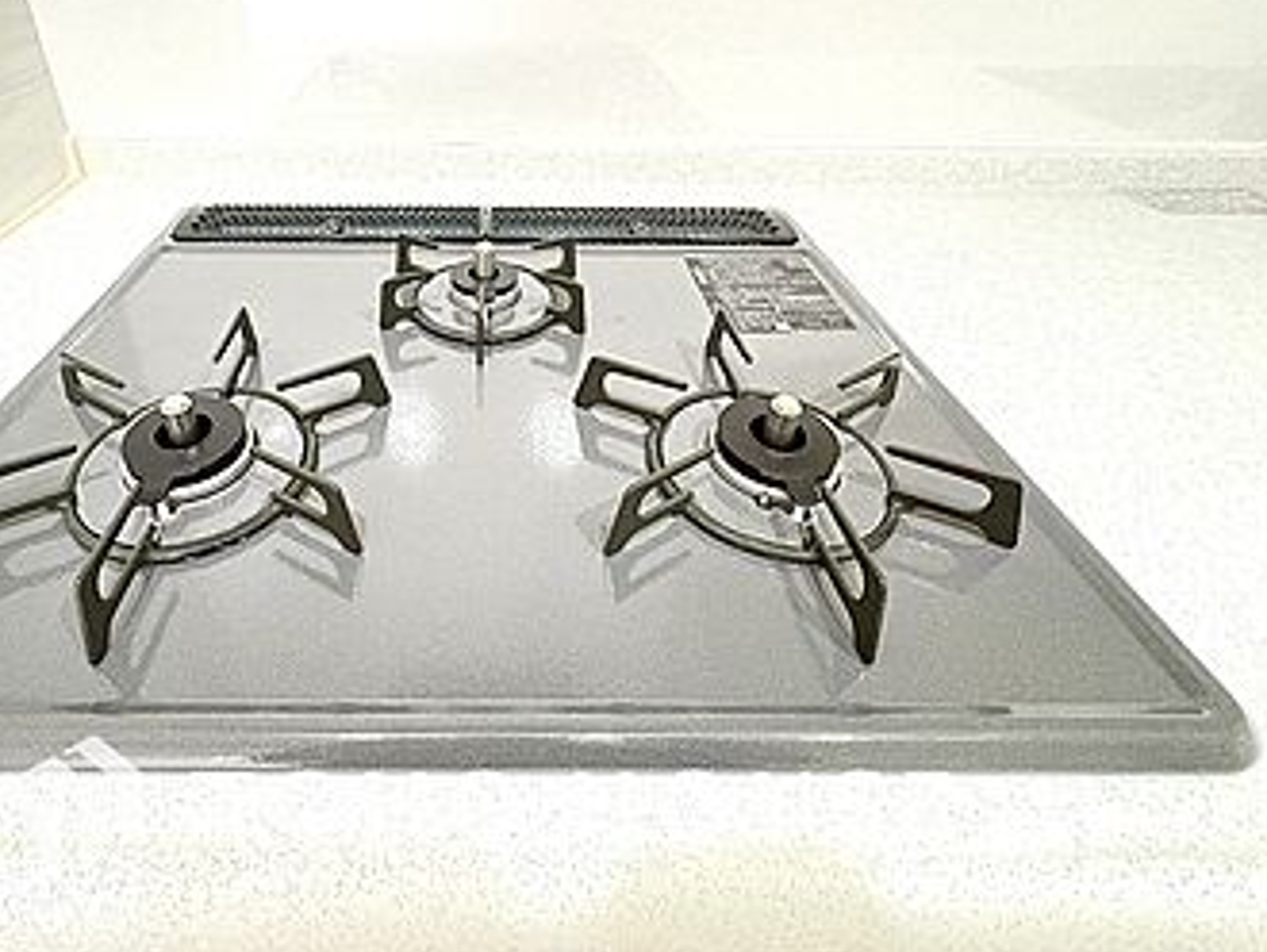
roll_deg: +0.7
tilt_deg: -31.7
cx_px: 488
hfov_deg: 83.3
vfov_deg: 66.7
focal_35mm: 19
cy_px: 311
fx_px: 696
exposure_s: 1/50
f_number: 2.2
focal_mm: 2.22
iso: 640
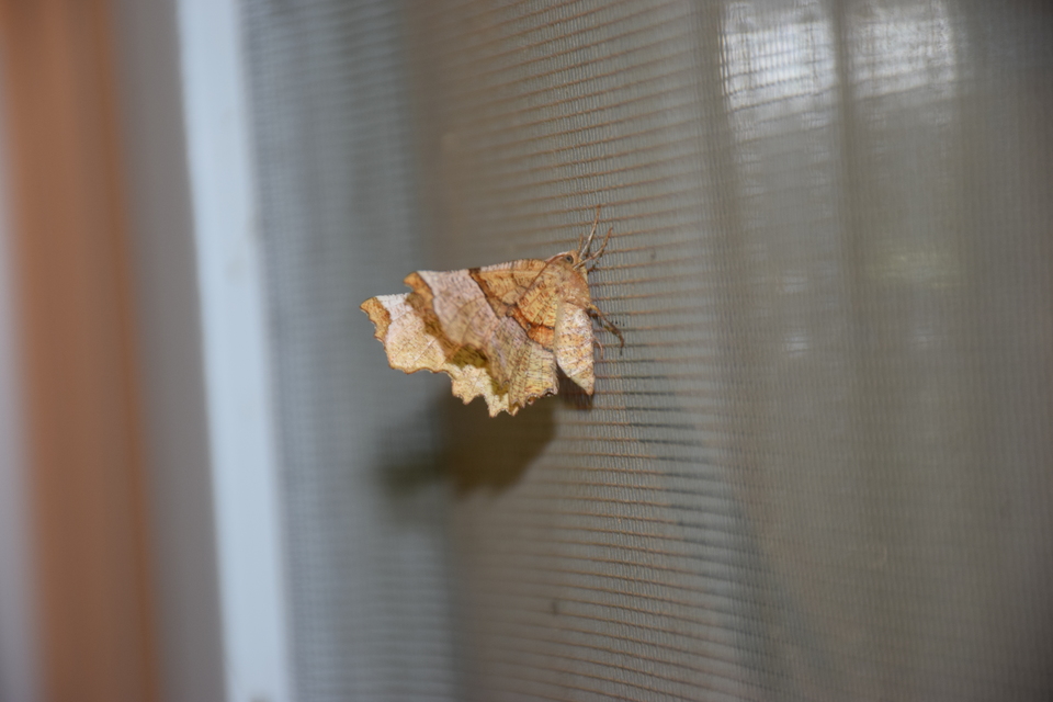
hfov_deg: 9.8
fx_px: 6142
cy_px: 351
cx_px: 526
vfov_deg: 6.5
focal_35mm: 210
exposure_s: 1/60
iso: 500
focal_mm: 140
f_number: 5.6
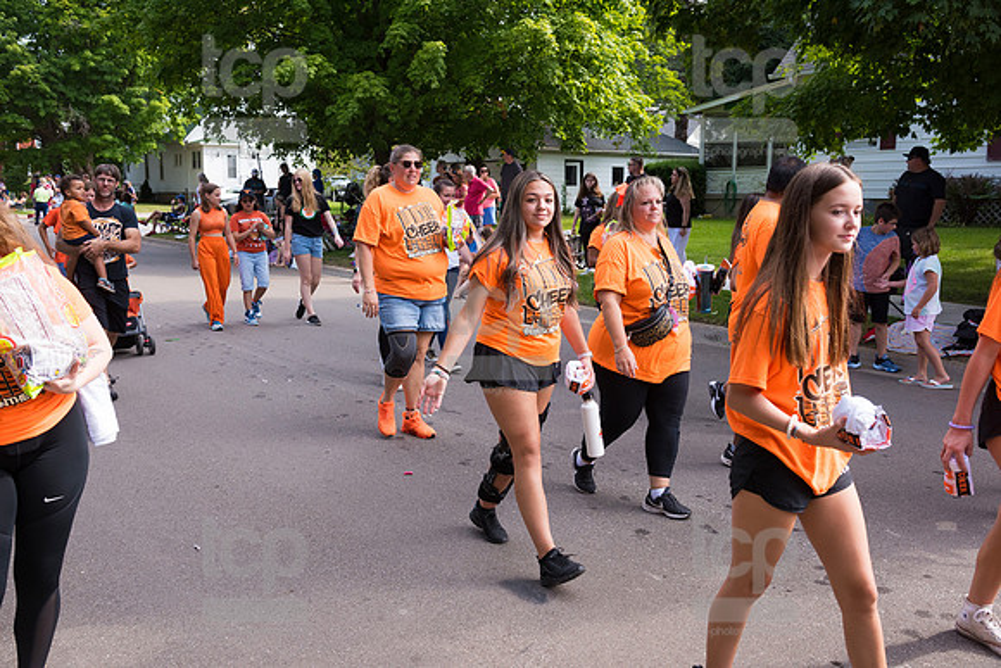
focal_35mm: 34
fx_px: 946
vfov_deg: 38.9
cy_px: 334
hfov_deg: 55.8
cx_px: 500
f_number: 6.3
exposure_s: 1/500
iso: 560
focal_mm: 34
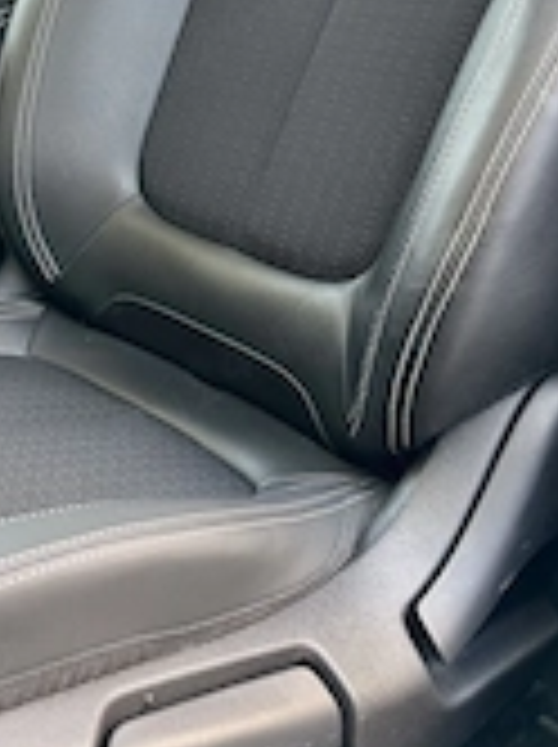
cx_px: 27
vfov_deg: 32.2
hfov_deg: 24.3
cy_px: 130
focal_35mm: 58
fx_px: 1250
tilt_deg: -15.5
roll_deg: +0.2
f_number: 1.78
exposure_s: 1/121
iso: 125
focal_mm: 6.86
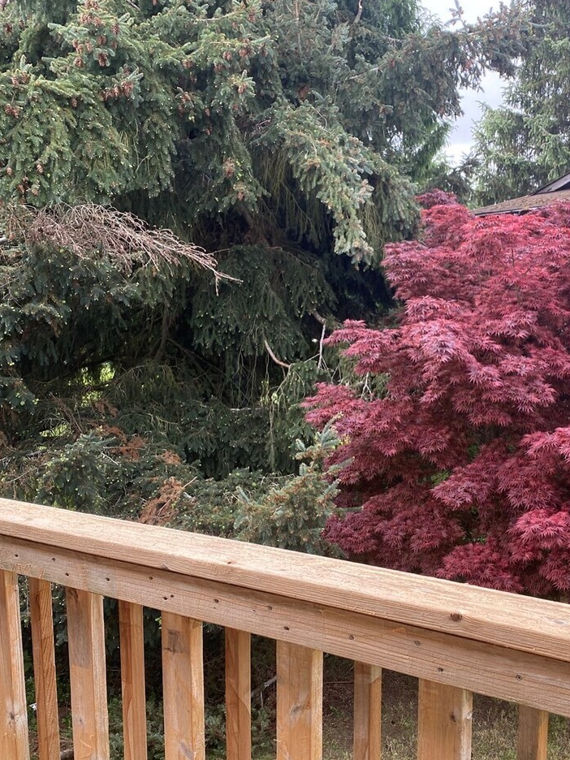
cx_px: 376
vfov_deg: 46.4
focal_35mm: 40
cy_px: 474
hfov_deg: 35.6
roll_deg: -0.5
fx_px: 878
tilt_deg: -8.5
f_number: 1.8
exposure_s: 1/279
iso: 32
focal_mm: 4.25
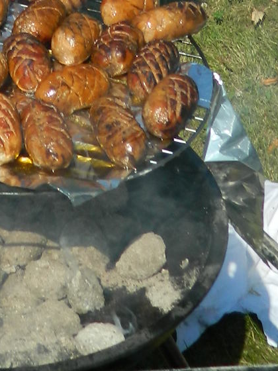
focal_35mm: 128
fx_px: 1371
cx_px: 5
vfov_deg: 14.0
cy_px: -254
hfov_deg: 11.5
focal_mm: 6.2
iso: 80
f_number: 9.4
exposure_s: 1/160
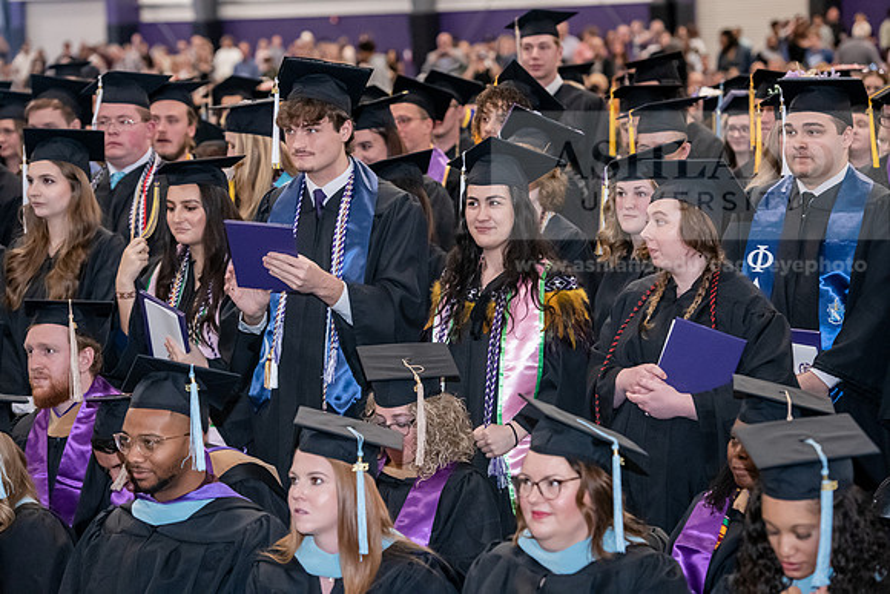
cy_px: 297
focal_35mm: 116
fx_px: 2868
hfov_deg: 17.6
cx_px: 445
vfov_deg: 11.8
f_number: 4.5
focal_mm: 116
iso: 4000
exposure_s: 1/200
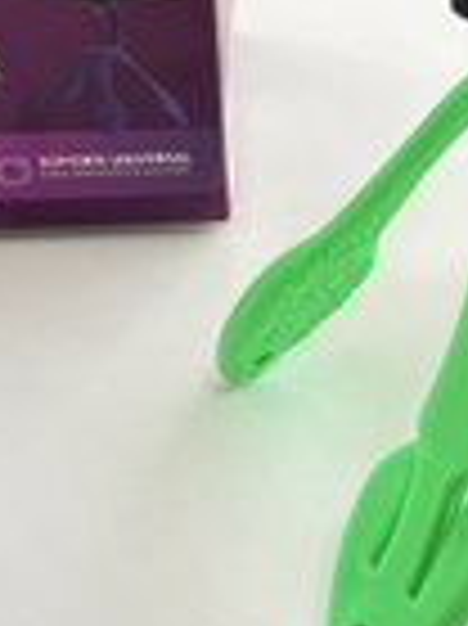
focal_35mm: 100
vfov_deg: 19.3
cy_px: 79
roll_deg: +0.3
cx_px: 369
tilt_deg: -32.4
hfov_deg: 14.7
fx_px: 1805
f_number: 1.6
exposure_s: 1/122
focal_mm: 5.96
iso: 80
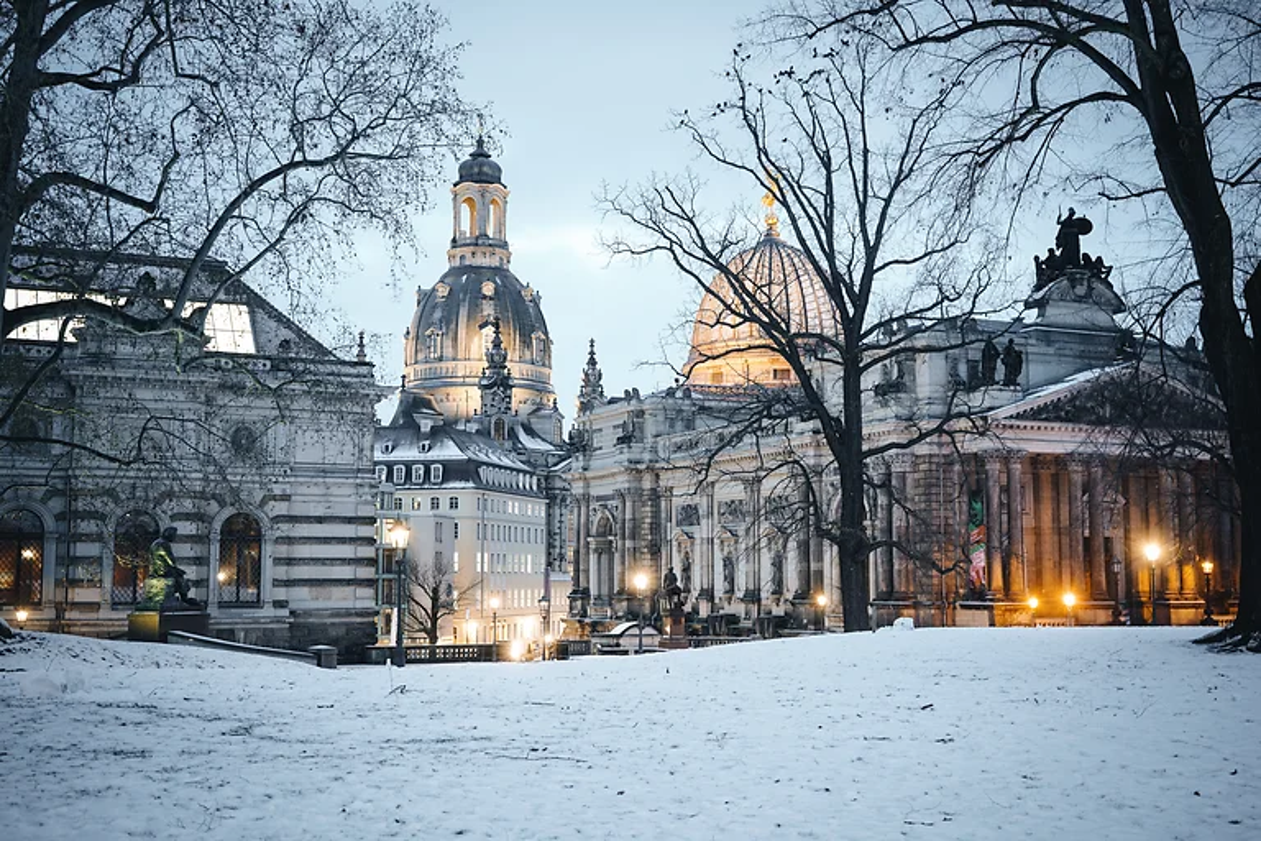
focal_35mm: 42
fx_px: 1471
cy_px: 420
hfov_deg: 46.4
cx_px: 630
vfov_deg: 31.9
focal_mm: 42
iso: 100
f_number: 4.5
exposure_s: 2.5
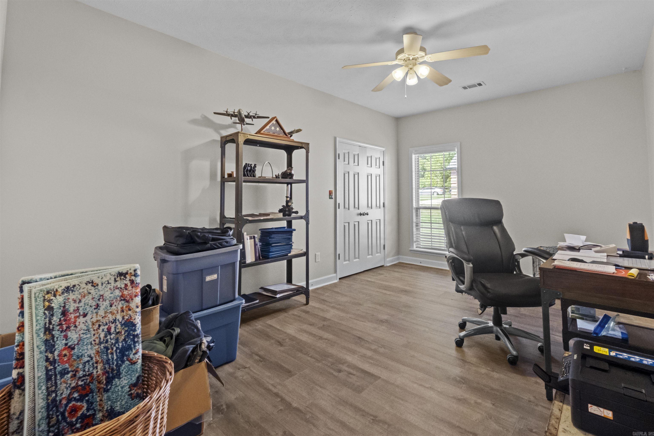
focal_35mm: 15
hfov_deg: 100.4
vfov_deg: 77.3
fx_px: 272
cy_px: 218
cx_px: 327
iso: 800
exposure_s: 1/5
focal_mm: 10
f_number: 7.1
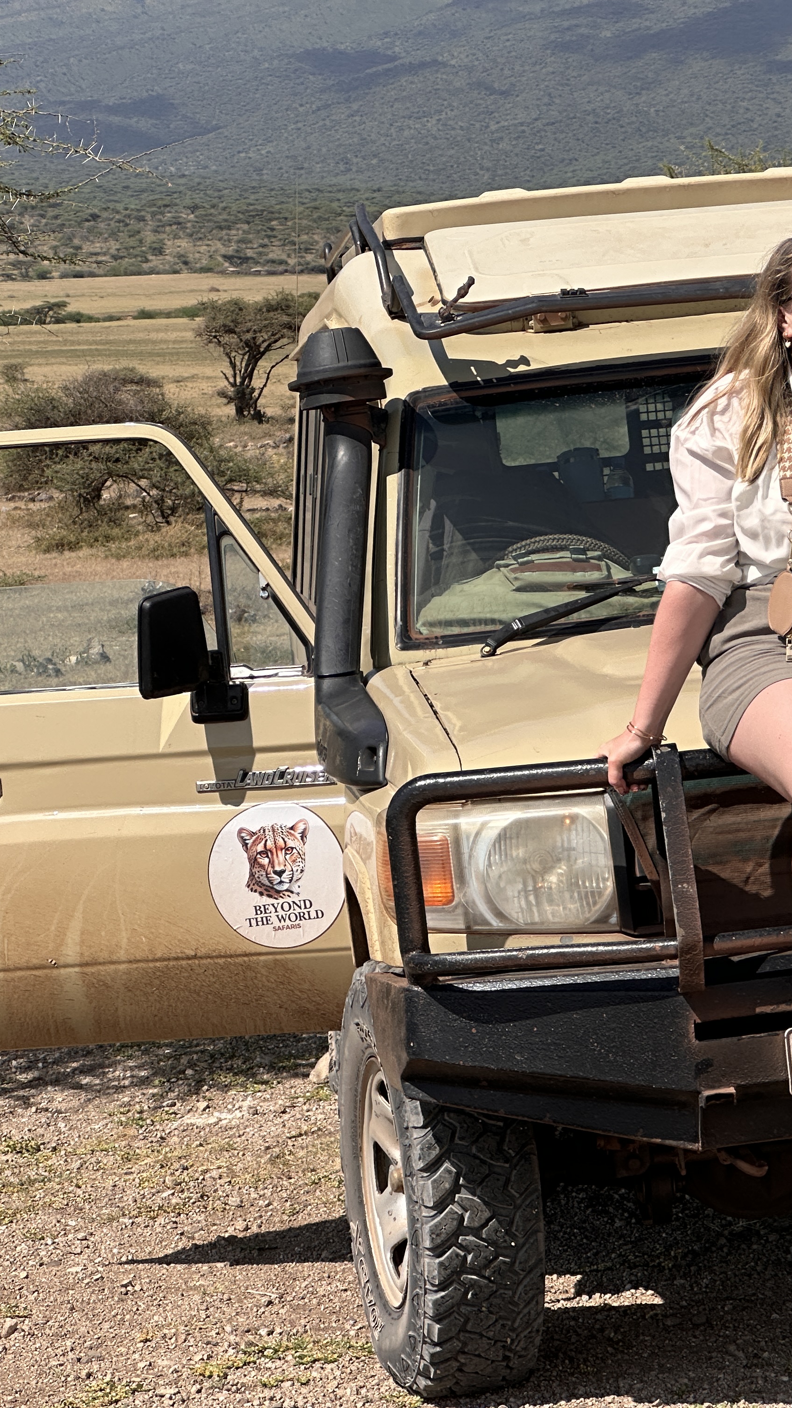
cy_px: 704
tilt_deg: -4.7
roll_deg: +0.3
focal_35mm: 112
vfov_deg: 19.1
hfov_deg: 10.8
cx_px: 672
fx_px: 4181
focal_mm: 9
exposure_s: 1/1309
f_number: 2.8
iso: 32
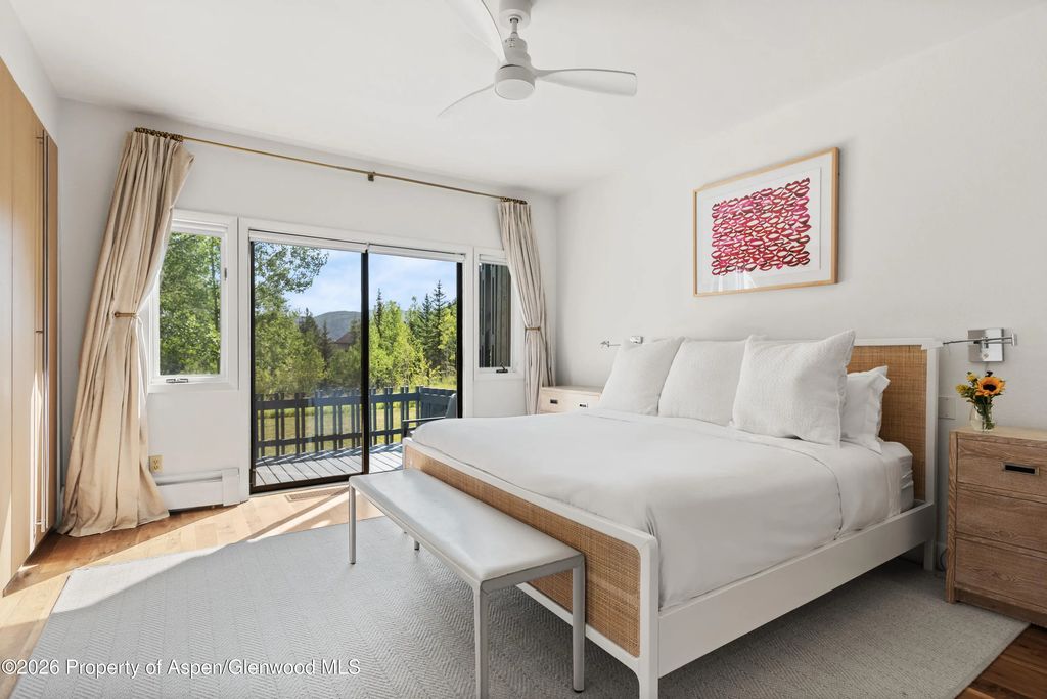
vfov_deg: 64.6
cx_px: 524
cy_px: 350
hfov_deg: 86.9
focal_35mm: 19
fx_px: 553
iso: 640
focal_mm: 19
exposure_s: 1/30
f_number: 7.1
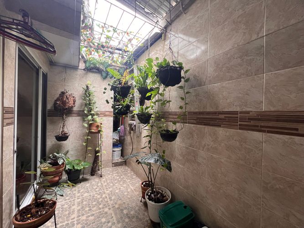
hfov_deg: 106.2
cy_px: 114
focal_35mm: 13
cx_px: 152
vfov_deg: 89.9
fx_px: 114
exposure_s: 1/60
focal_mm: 1.57
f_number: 1.8
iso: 320
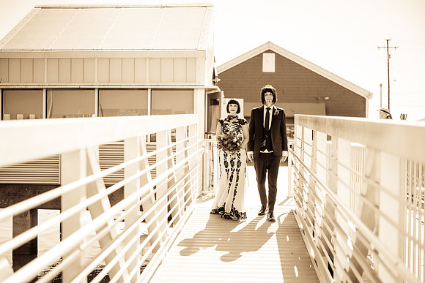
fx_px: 590
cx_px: 212
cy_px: 142
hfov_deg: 39.6
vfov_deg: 27.0
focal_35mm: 50
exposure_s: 1/6400
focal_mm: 50
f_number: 1.4
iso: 200
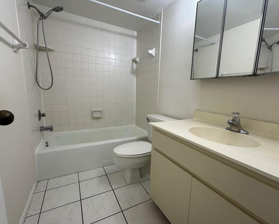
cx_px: 152
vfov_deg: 77.0
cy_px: 116
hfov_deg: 89.4
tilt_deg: -9.5
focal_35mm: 17
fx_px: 140
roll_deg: -2.7
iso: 100
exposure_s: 1/120
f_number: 2.2
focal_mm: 2.22
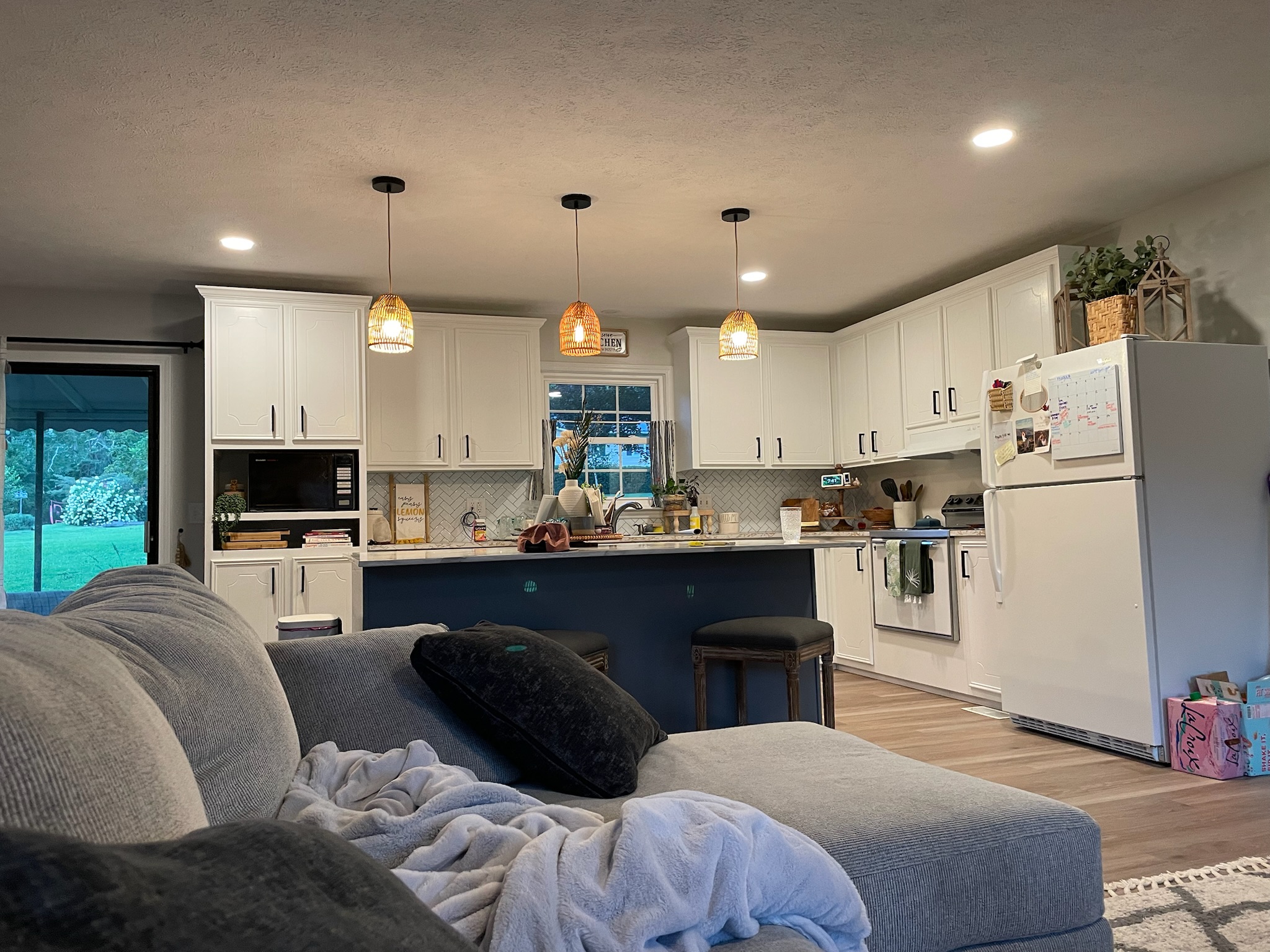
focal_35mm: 26
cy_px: 476
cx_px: 635
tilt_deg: +4.4
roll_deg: +1.8
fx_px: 954
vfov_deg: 53.1
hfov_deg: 67.3
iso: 160
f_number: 1.6
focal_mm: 4.2
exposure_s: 1/60
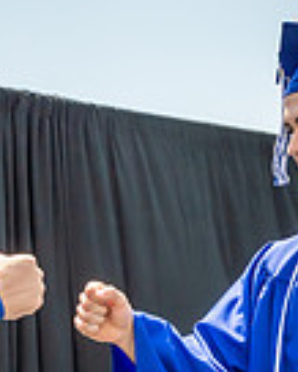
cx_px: 339
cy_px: 509
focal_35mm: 189
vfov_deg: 10.0
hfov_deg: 8.1
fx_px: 2081
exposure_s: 1/800
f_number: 7.1
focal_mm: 27
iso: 200
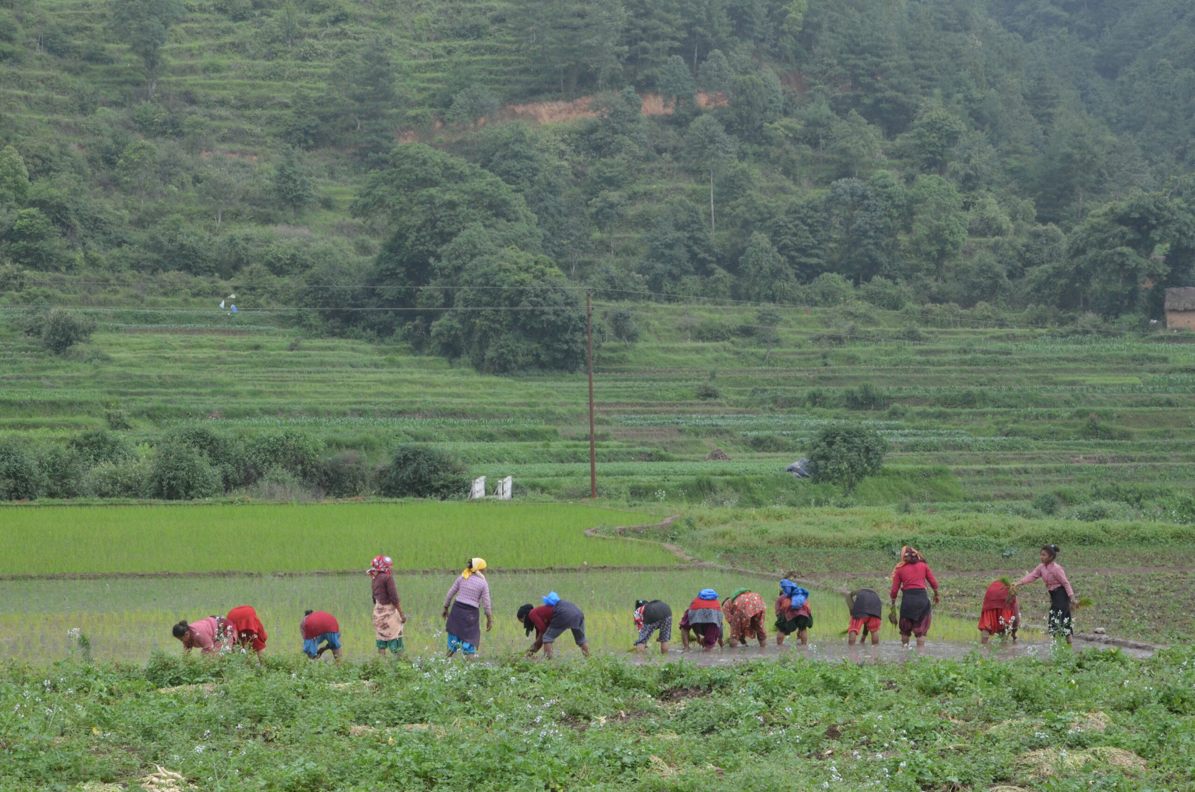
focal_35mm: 75
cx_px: 598
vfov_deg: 18.1
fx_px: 2485
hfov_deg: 27.0
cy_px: 396
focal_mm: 50
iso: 1000
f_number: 11
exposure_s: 1/400
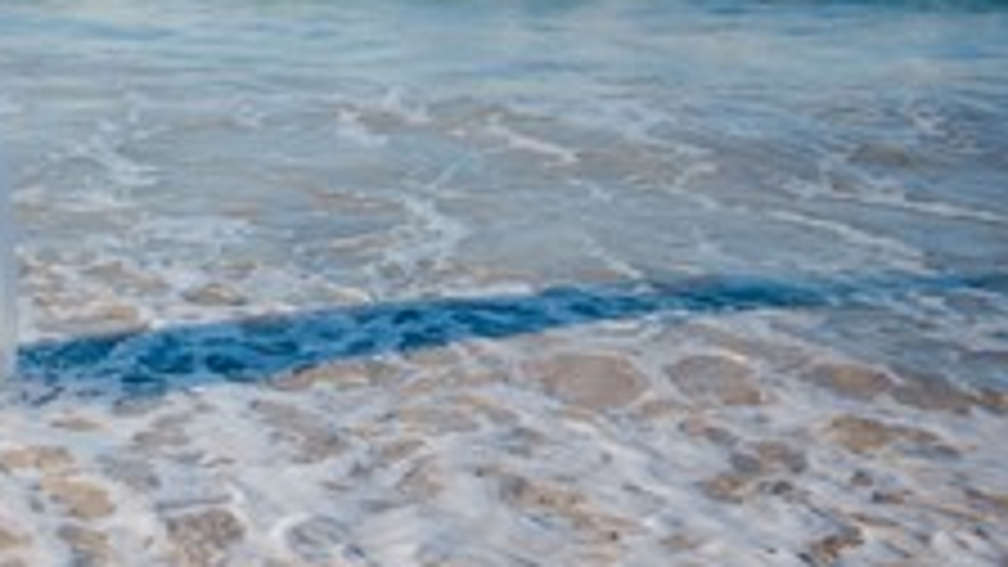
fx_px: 2379
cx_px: -4
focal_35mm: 89
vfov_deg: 13.4
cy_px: 8
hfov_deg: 23.0
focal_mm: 35
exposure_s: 1/5000
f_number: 1.8
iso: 100
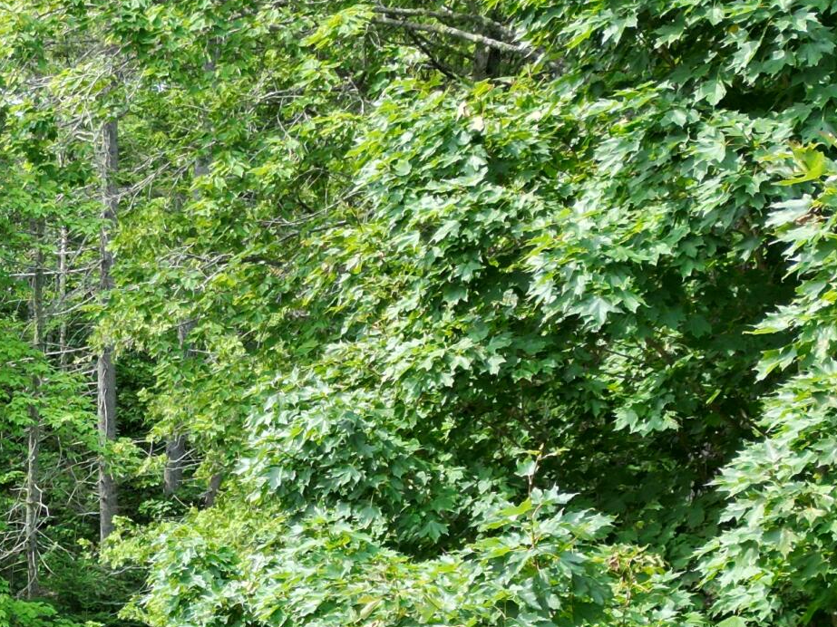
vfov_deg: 18.2
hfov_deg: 22.6
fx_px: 1886
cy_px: 687
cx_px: -227
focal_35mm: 78
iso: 110
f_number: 1.7
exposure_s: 1/640
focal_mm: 6.72
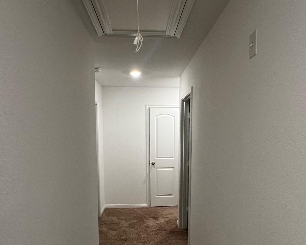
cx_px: 163
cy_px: 155
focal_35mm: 25
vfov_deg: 56.0
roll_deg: -0.6
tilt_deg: -7.0
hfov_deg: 68.0
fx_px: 226
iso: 160
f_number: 1.8
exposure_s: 1/60
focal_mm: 1.57
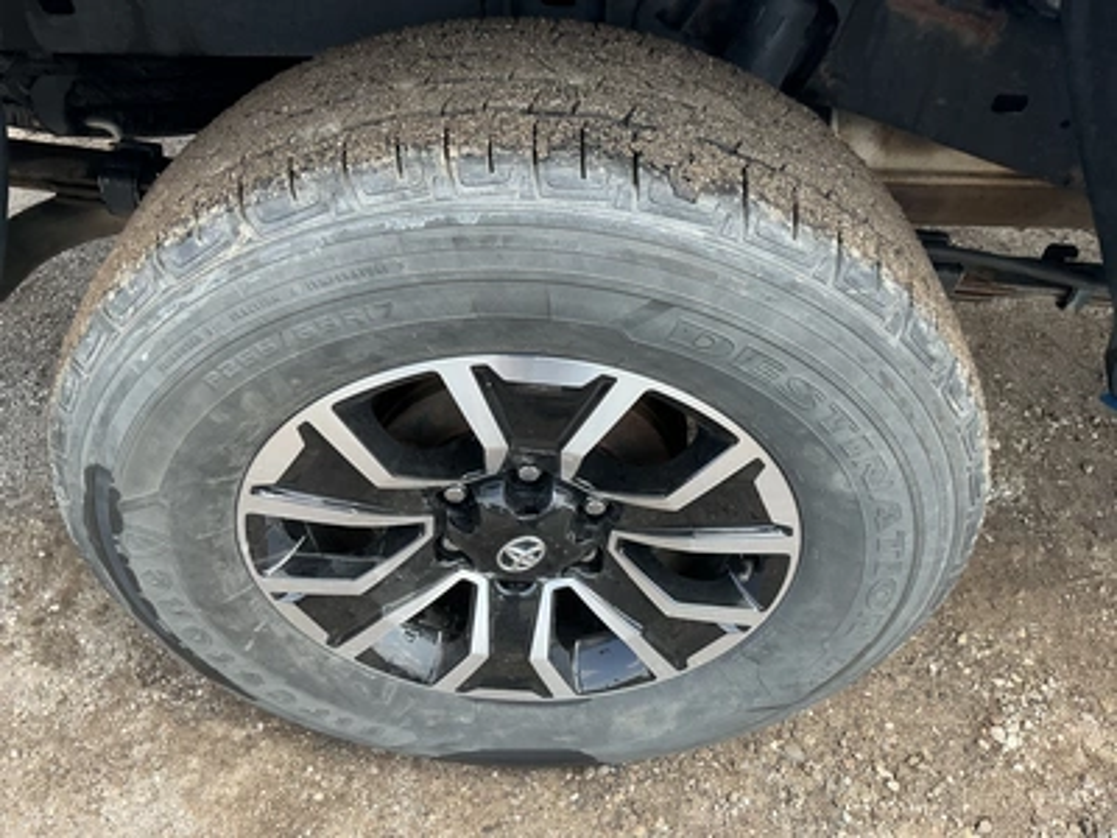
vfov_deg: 49.7
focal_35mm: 28
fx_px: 904
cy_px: 419
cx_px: 558
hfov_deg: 63.4
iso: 25
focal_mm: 3
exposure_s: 1/180
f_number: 1.8
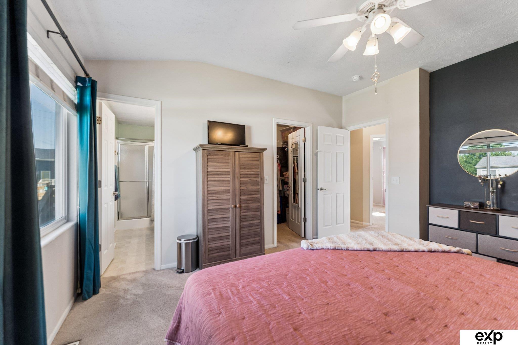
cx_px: 259
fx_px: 201
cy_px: 172
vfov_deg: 81.2
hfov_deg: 104.3
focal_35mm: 14
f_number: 6.3
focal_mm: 14
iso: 500
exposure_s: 1/20
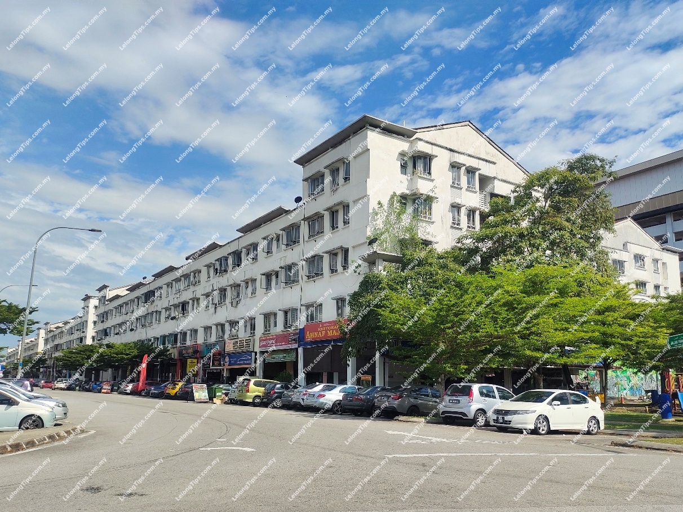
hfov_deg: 69.4
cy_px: 256
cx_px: 342
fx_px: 493
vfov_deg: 54.9
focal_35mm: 25
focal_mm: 5.42
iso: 50
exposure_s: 1/1556
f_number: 1.89
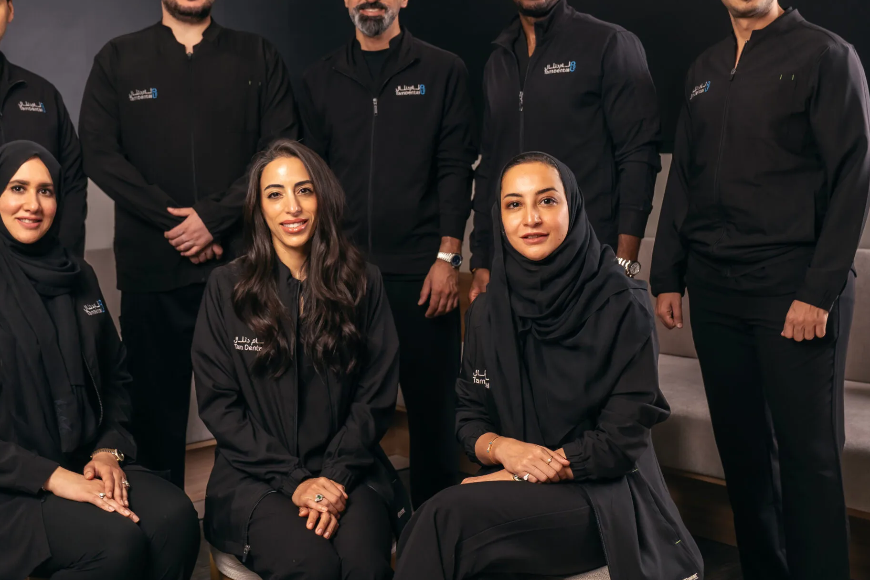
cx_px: 332
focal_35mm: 52
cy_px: 213
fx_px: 1256
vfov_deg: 25.9
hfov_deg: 38.0
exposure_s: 1/125
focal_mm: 37
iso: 640
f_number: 5.6
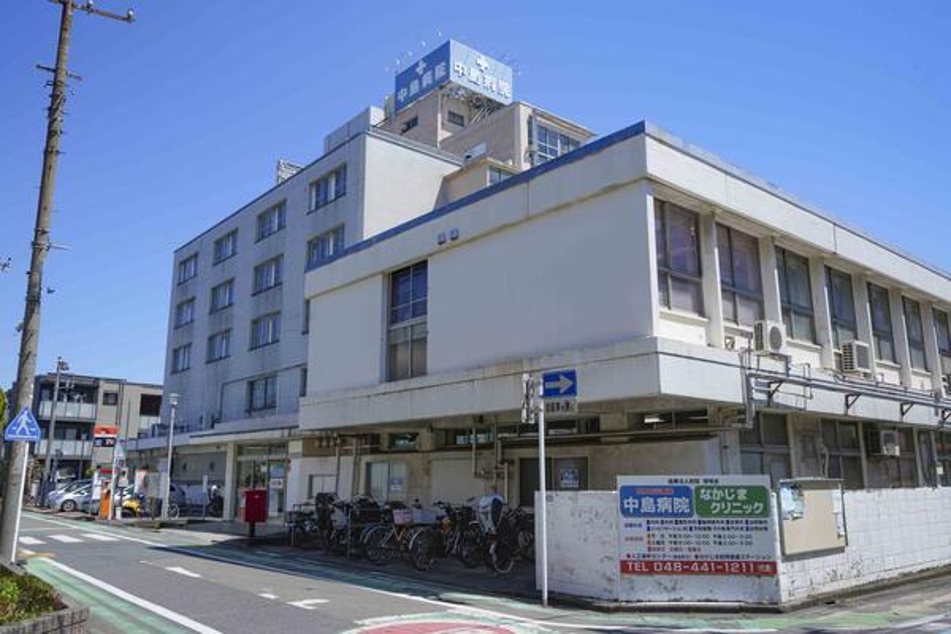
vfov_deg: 46.4
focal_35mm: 28
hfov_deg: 65.5
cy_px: 317
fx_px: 740
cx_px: 476
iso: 100
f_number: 10
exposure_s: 1/200
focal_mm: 28
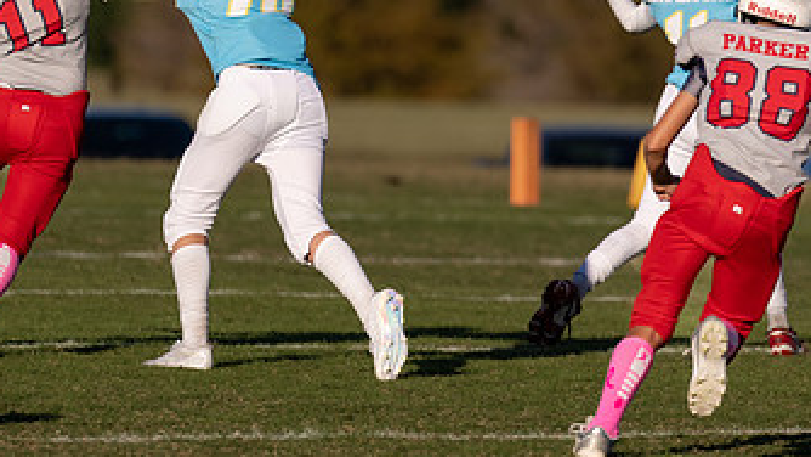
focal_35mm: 649
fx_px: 13959
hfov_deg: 3.3
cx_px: 498
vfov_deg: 1.9
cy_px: 89
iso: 100
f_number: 2.8
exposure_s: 1/3200
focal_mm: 200
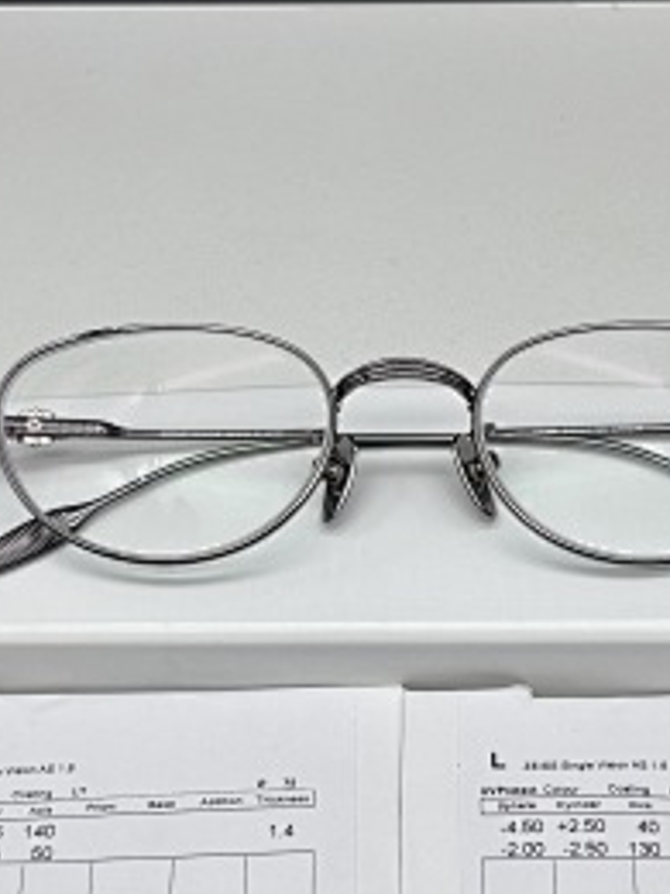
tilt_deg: -51.4
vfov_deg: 24.3
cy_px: 595
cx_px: 375
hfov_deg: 18.4
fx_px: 2065
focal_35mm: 80
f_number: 1.6
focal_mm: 5.96
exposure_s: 1/136
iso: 32
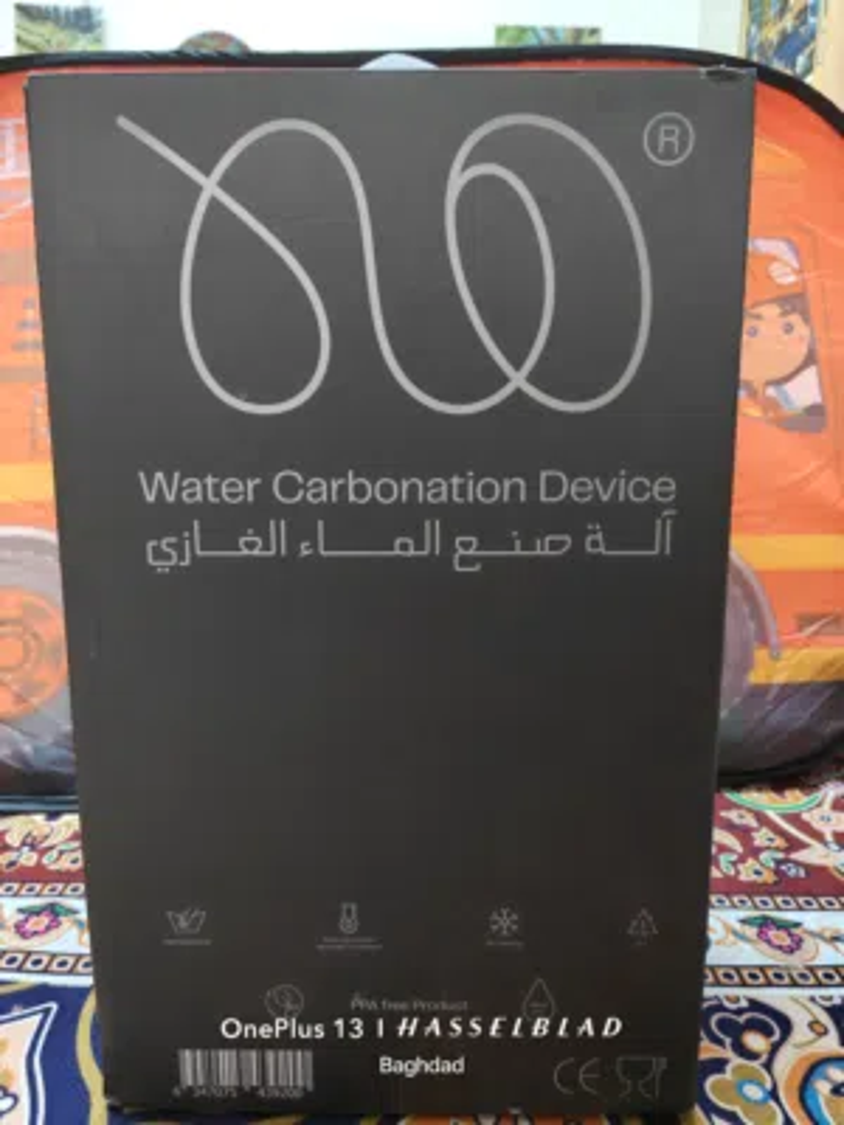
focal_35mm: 23
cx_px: 422
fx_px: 748
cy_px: 562
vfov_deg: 73.9
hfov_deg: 58.9
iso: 1250
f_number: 1.6
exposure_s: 1/50
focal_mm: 6.06
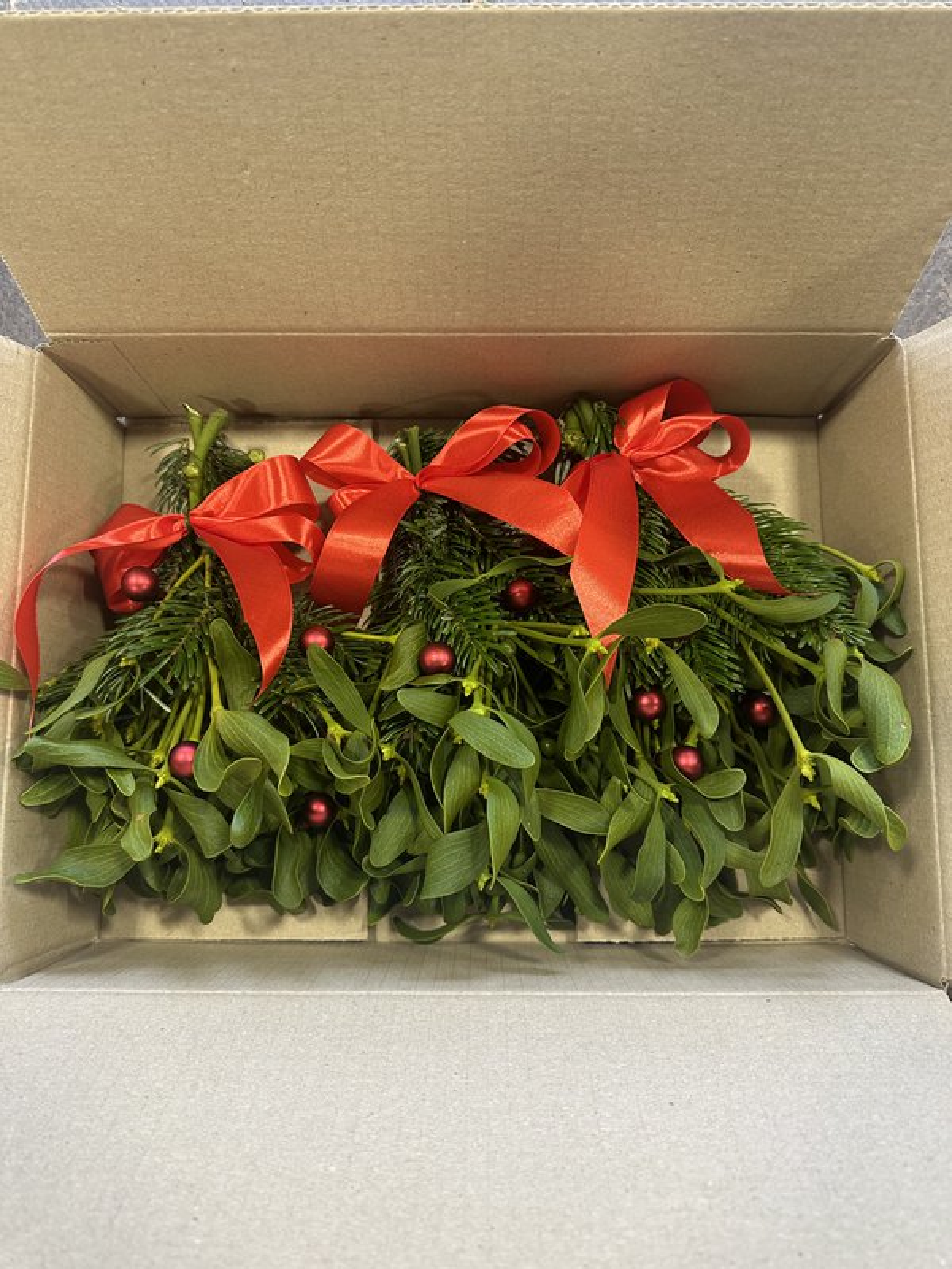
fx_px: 880
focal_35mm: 24
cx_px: 476
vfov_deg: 71.6
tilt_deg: -80.9
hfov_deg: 56.8
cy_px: 634
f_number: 1.78
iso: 200
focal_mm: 6.86
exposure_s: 1/50
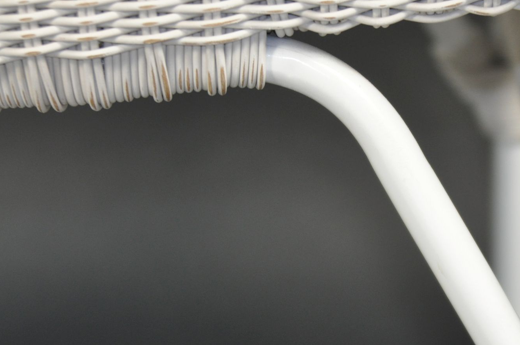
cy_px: 226
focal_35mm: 206
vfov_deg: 6.7
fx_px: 2969
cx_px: 406
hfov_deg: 10.0
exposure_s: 1/125
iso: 800
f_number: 4
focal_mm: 85
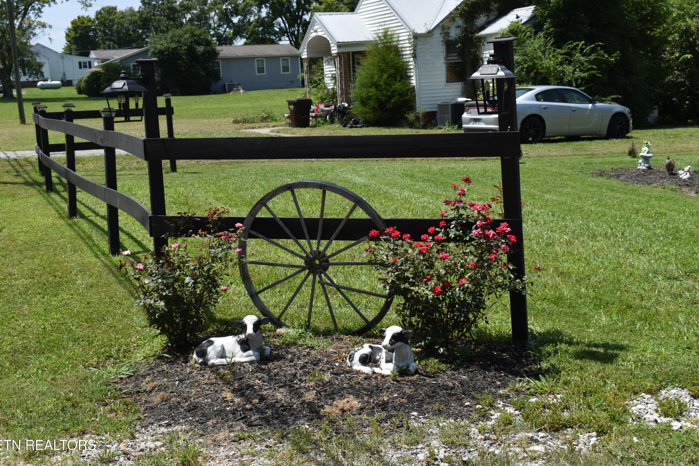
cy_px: 224
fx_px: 884
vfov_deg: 29.5
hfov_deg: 43.1
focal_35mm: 46
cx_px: 358
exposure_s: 1/250
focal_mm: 29
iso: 100
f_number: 8
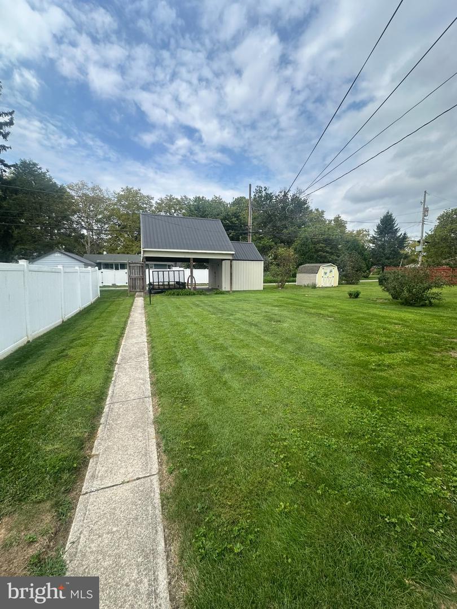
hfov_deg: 85.7
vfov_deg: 102.1
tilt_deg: -5.9
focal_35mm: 14
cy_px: 304
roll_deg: -2.7
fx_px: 246
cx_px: 228
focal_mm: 2.22
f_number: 2.2
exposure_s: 1/1319
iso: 40
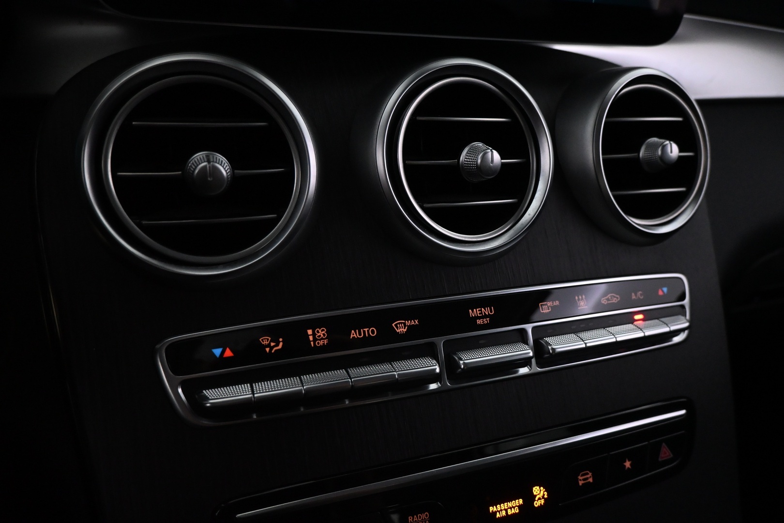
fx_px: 523
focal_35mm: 24
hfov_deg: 73.7
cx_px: 392
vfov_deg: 53.1
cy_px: 262
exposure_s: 1/100
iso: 3200
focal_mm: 16
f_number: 3.5
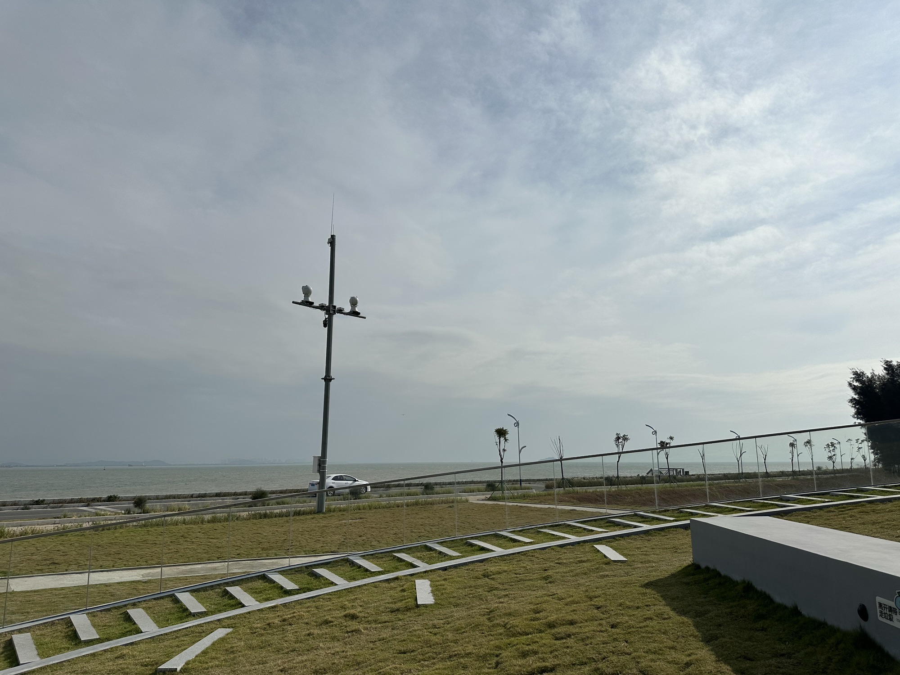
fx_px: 624
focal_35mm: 24
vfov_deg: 56.8
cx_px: 450
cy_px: 338
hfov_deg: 71.6
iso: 64
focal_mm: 6.86
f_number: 1.78
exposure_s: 1/18519
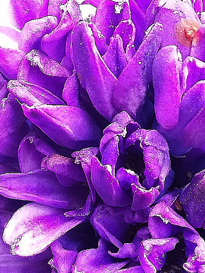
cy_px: 85
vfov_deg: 20.3
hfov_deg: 15.4
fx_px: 757
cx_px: 147
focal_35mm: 96
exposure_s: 1/108
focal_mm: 3.81
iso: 50
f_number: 2.2
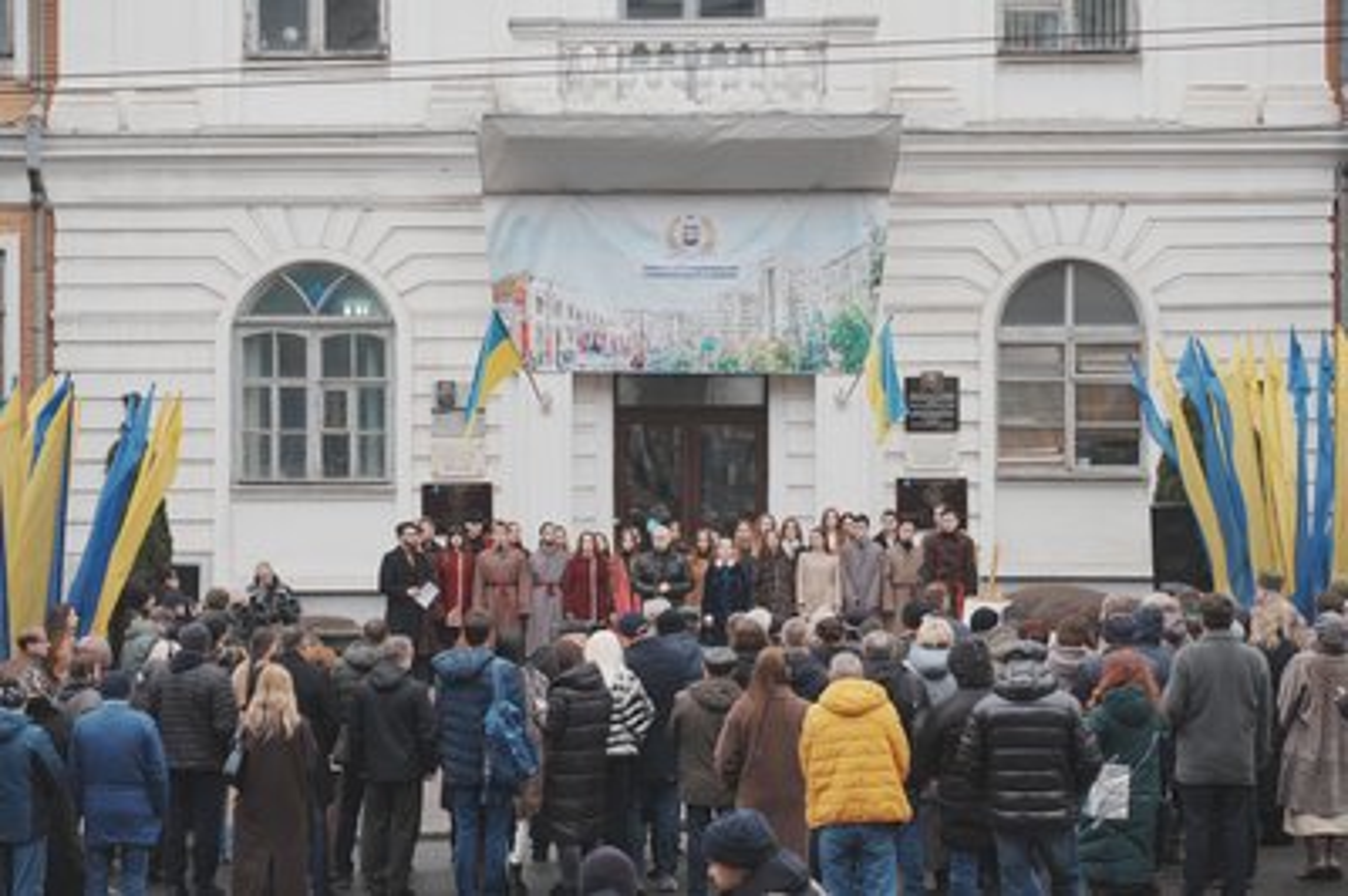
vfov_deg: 18.2
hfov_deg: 27.0
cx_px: 674
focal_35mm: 75
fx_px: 2806
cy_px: 448
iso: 200
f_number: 5.6
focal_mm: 75
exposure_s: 1/160
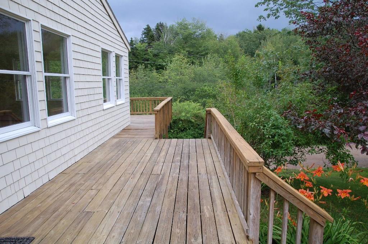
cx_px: 184
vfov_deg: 50.3
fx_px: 260
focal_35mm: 26
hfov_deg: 70.5
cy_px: 122
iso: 200
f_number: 8
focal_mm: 17
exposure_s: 1/250
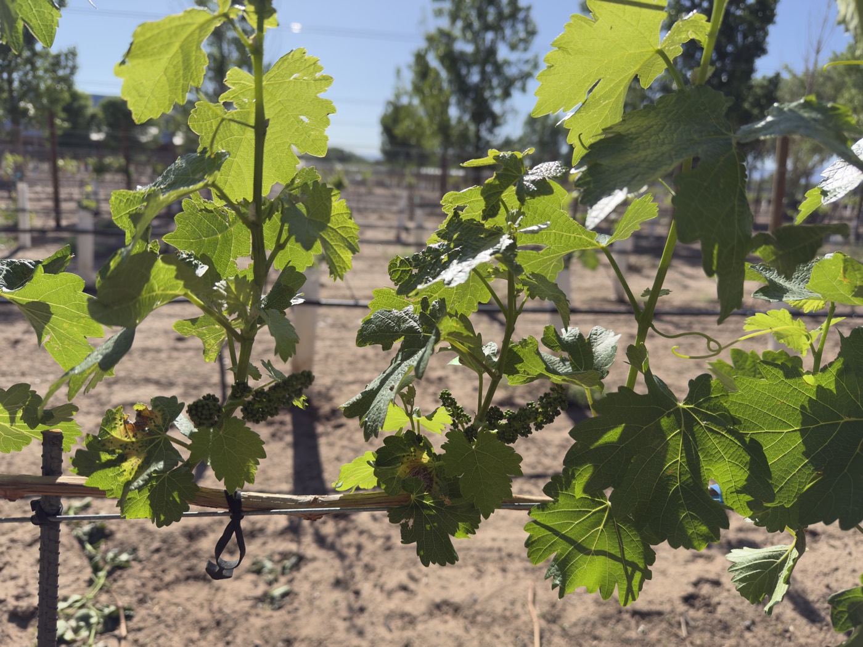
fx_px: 598
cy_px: 324
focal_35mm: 24
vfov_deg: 56.8
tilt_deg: -12.6
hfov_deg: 71.6
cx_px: 432
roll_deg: -3.1
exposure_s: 1/3717
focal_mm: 6.76
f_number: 1.78
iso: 80
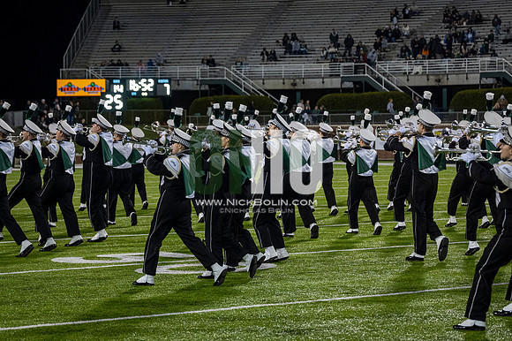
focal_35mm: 105
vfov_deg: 13.0
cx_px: 256
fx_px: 1492
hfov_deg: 19.5
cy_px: 170
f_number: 2.8
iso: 640
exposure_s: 1/500
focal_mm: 70
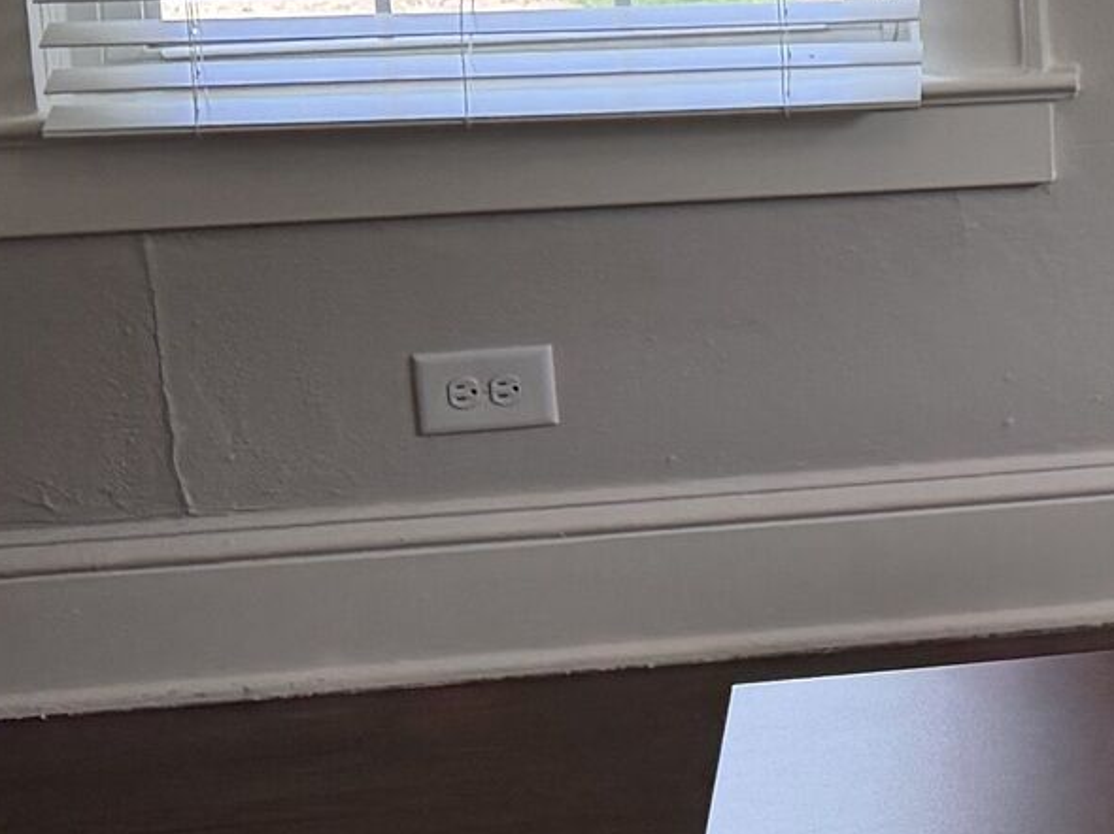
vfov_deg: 11.7
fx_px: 4021
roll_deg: -0.3
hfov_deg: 13.1
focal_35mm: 125
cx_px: 2394
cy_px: -72
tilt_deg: -10.6
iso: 125
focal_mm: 6.76
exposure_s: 1/197
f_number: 1.78
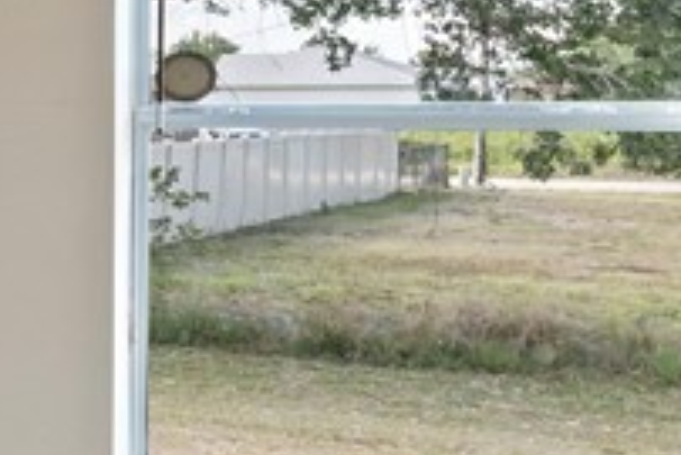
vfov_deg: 15.8
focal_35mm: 86
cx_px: -988
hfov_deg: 14.5
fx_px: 1628
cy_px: 104
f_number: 13
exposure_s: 1/2.5
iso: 400
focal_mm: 16
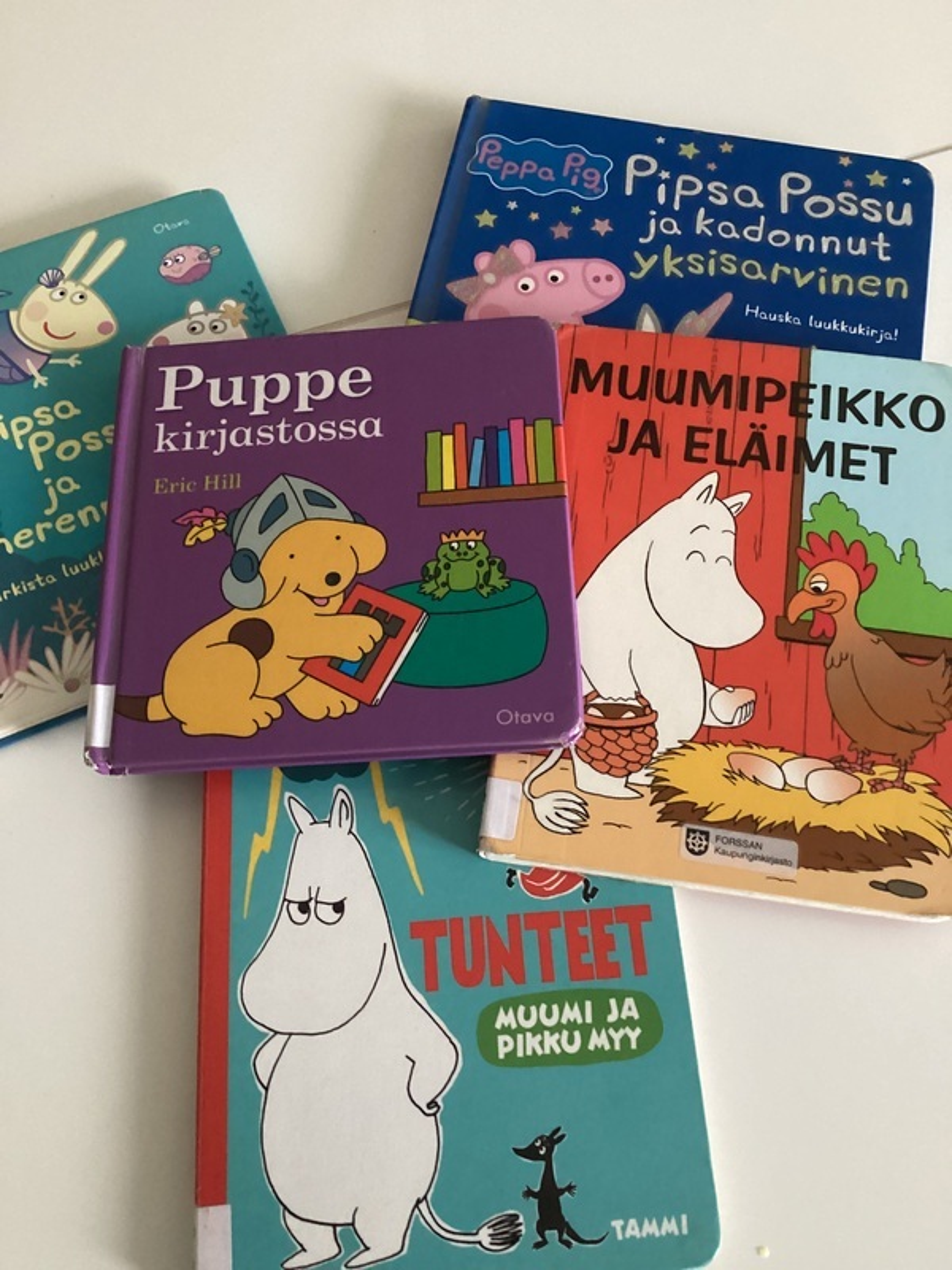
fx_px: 1137
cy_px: 635
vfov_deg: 58.4
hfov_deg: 45.4
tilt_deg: -68.0
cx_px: 476
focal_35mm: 31
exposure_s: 1/25
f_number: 2.4
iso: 500
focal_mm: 3.3
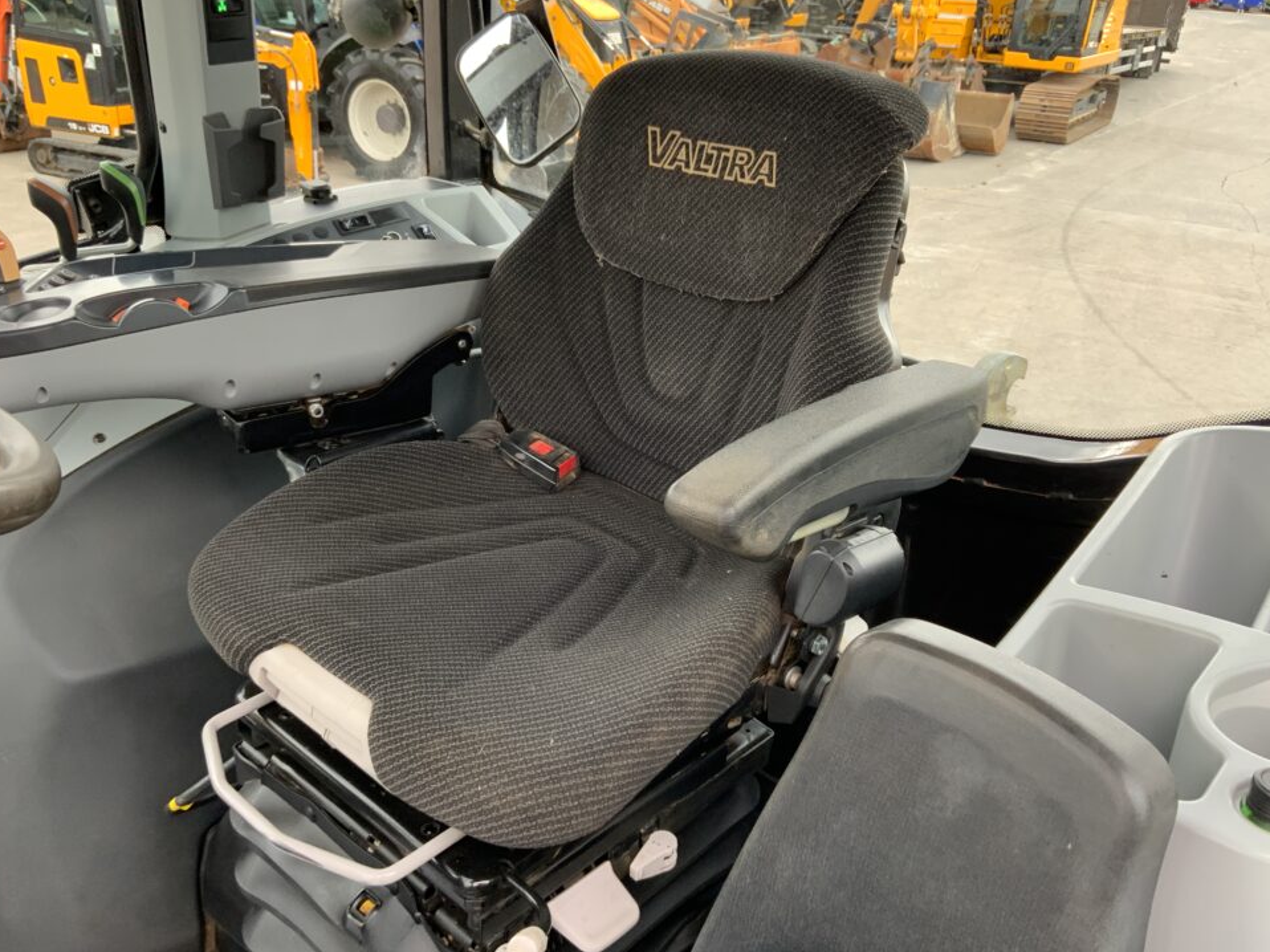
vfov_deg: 45.4
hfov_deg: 58.4
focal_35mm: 31
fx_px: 1137
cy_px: 485
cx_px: 623
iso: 64
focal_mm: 3
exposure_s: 1/122
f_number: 1.8
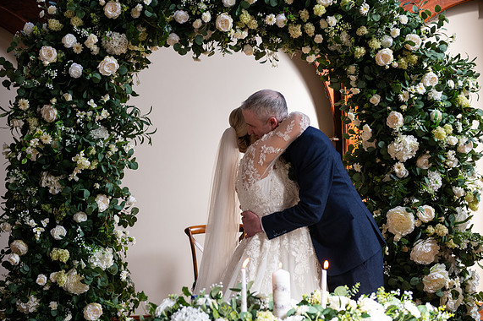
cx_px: 240
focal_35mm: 61
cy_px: 163
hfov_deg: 32.9
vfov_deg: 22.2
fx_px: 818
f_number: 3.5
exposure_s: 1/160
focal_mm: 60
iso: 500
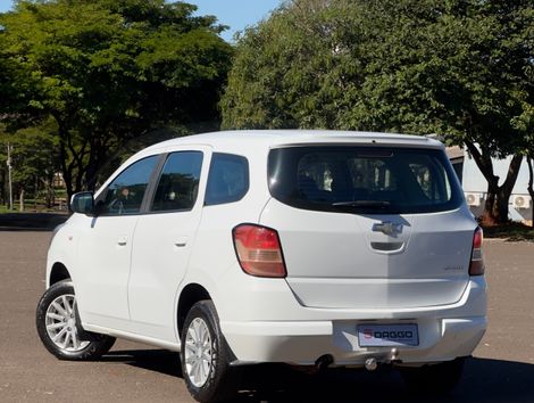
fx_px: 1190
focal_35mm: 77
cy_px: 202
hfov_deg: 25.3
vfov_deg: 19.2
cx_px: 267
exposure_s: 1/809
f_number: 2.8
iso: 25
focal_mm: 9
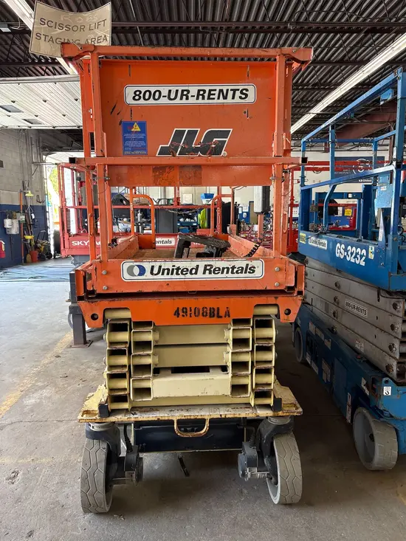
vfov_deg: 67.3
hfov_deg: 53.1
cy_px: 270
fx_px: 406
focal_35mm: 26
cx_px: 203
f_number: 1.6
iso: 125
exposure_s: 1/63
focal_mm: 5.96
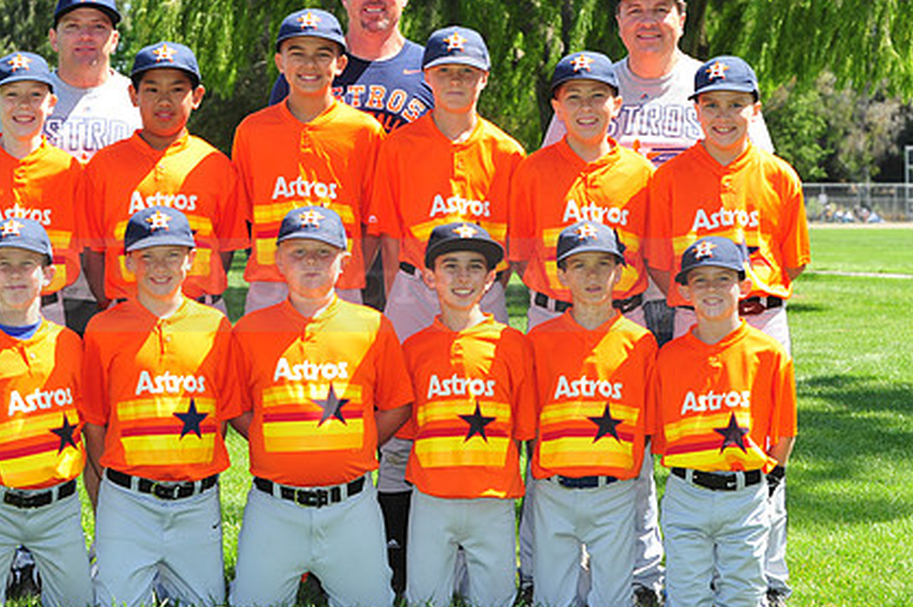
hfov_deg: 18.4
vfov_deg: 12.3
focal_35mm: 111
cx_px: 315
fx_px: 2813
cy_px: 266
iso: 200
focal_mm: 80
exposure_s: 1/250
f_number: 7.1
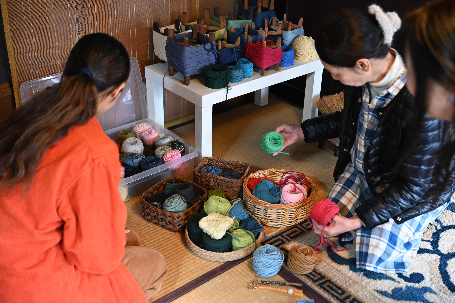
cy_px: 152
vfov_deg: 30.5
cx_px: 228
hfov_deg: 44.5
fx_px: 556
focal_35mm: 44
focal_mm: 44
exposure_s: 1/125
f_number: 2.8
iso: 2500
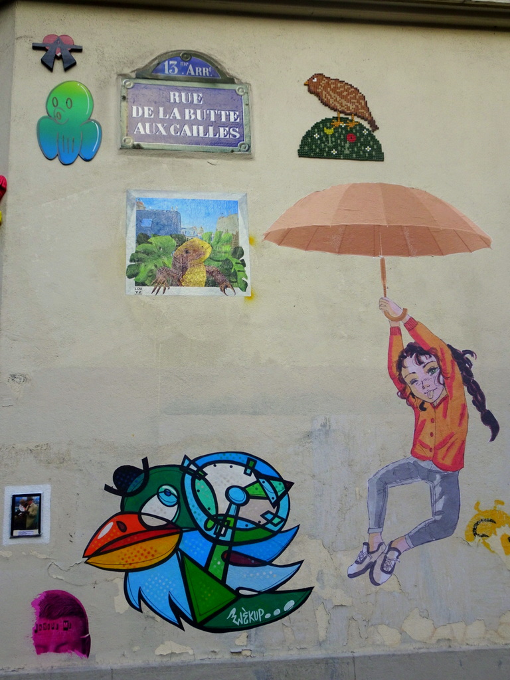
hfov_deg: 37.7
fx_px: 746
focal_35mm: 38
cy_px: 340
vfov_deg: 49.0
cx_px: 255
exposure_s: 1/250
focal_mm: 6.56
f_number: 4
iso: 80
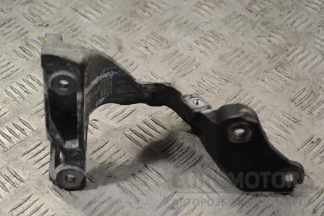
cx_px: 162
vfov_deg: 18.9
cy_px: 108
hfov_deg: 28.1
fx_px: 648
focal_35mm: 72
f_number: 5.6
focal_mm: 48
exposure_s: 1/30
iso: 180
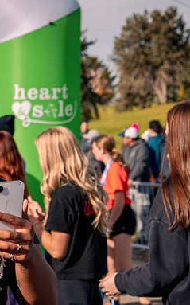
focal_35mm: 122
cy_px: 110
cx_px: -33
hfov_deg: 10.6
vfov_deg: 17.1
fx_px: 1012
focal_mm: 62
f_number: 5.6
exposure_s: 1/1000
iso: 200
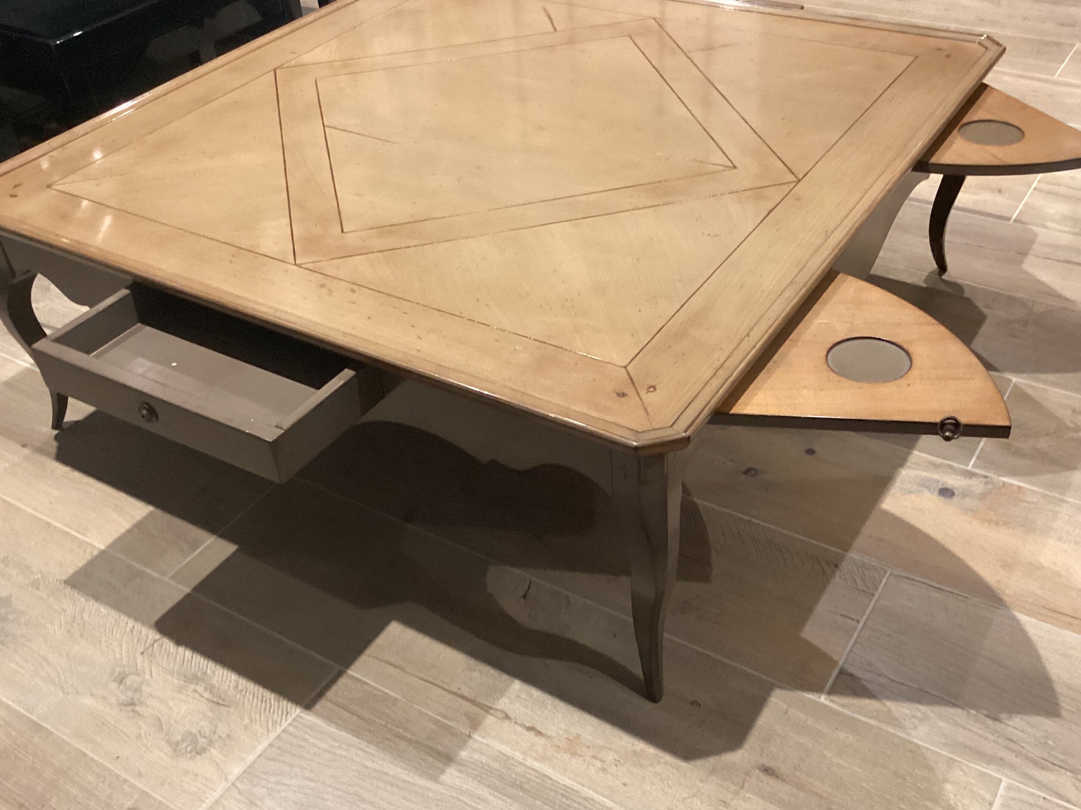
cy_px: 444
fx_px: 1093
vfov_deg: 40.7
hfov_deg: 52.6
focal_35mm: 35
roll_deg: +2.9
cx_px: 550
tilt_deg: -38.9
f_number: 2.4
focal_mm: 3.3
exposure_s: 1/33
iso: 400
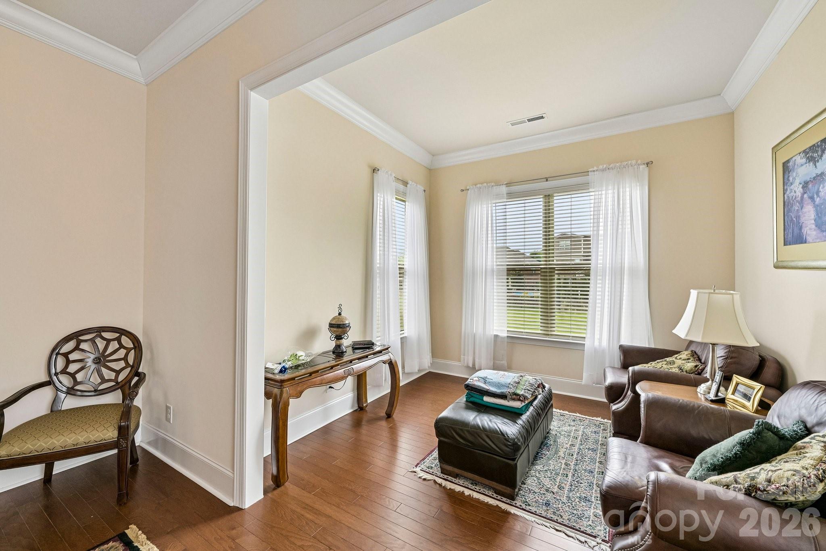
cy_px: 276
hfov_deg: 104.3
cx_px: 413
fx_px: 321
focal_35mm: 14
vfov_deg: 81.2
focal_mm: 14
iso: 100
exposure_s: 1/25
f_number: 8
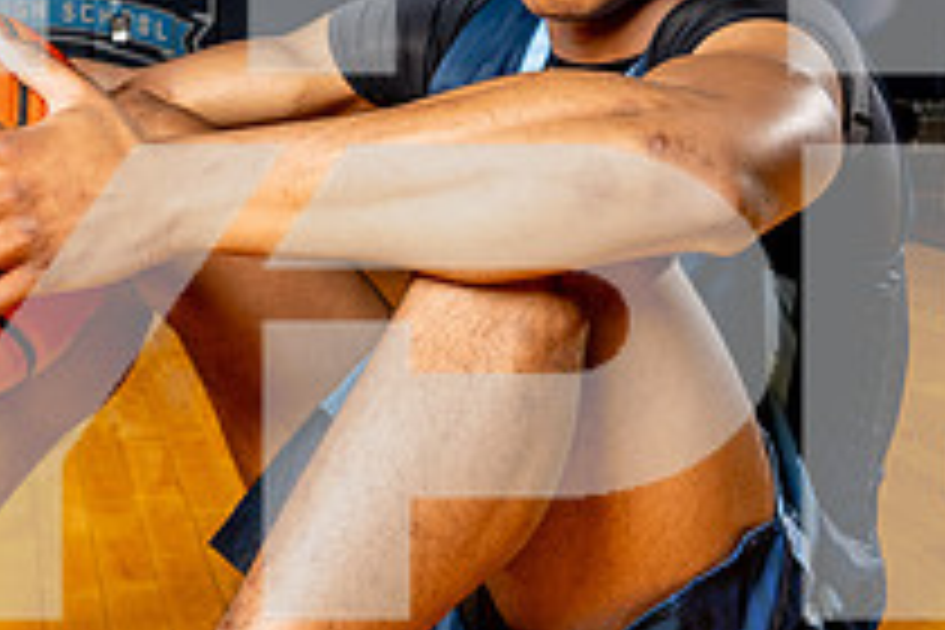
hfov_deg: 26.6
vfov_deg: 18.4
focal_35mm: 74
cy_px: 364
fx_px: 1942
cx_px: 140
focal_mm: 24
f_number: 8
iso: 500
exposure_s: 1/250
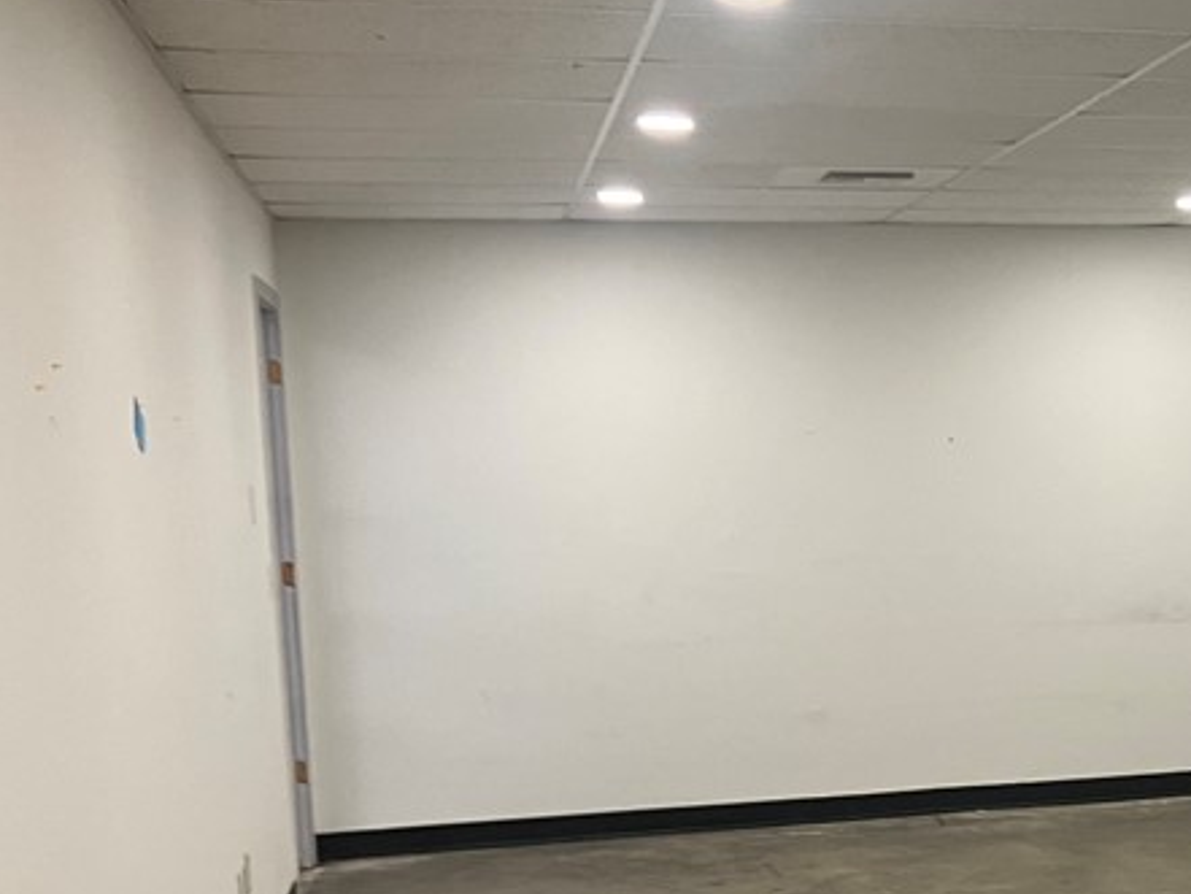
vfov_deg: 22.2
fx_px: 2237
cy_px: 740
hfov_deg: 28.0
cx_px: 1188
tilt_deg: -6.7
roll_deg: +1.6
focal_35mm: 65
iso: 100
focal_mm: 3.99
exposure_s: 1/60
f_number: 1.8
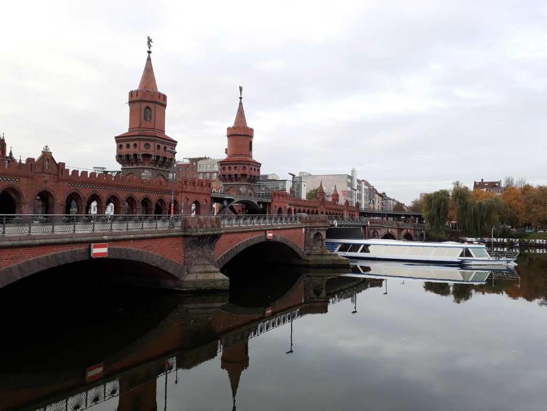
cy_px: 206
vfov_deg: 51.4
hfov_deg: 65.3
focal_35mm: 27
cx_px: 274
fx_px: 427
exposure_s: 1/100
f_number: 1.9
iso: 50
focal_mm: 3.6
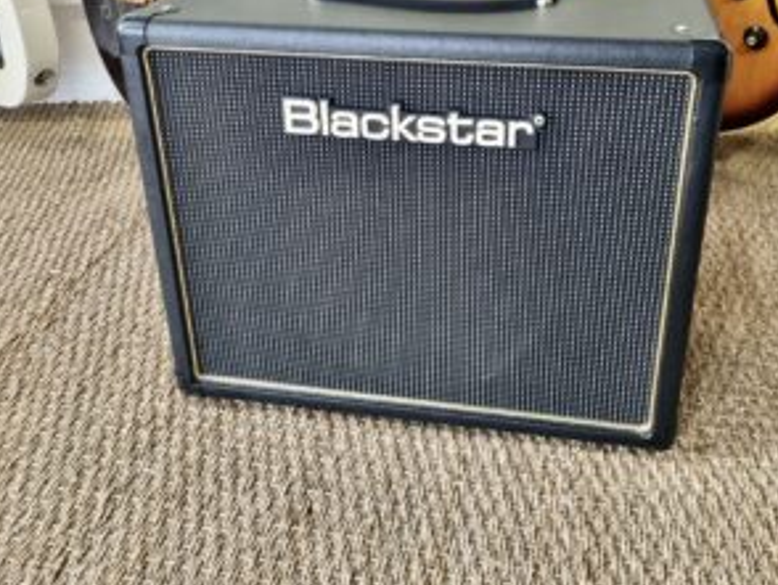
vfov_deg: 37.3
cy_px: 189
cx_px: 423
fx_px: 855
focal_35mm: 38
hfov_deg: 48.9
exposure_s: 1/50
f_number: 1.8
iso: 400
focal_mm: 5.4
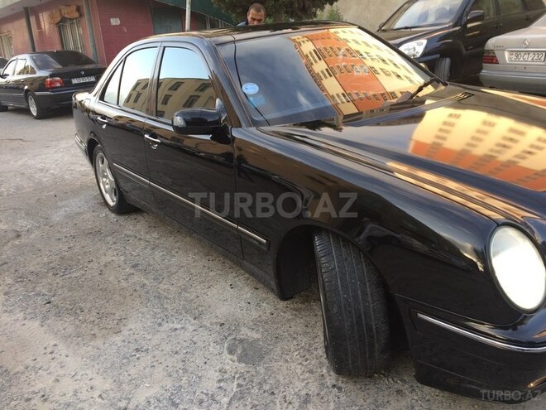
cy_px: 205
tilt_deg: -15.6
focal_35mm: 29
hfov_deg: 61.7
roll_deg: +3.6
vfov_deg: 48.2
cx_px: 273
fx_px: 457
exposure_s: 1/101
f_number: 2.2
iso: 32
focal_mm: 4.15
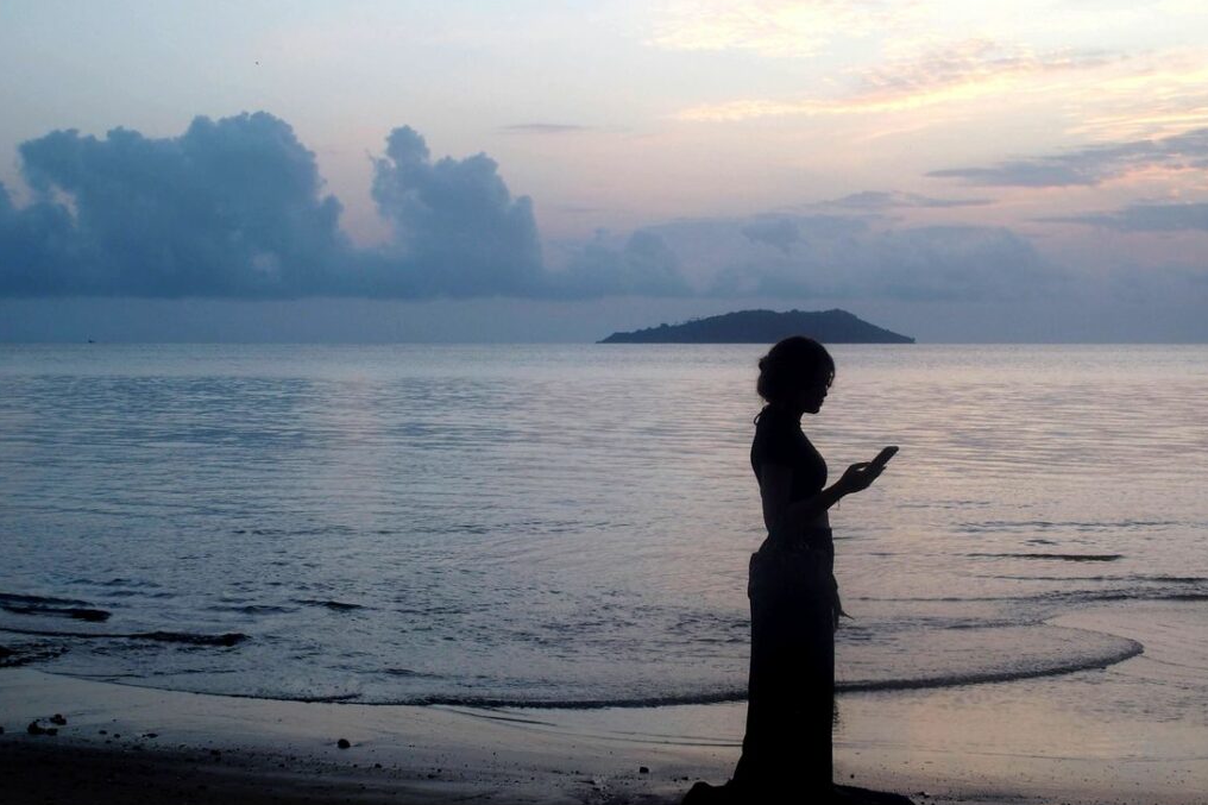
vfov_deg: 20.9
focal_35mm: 65
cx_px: 605
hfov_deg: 31.0
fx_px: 2181
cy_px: 438
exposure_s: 1/200
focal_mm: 13.2
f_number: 3.5
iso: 100
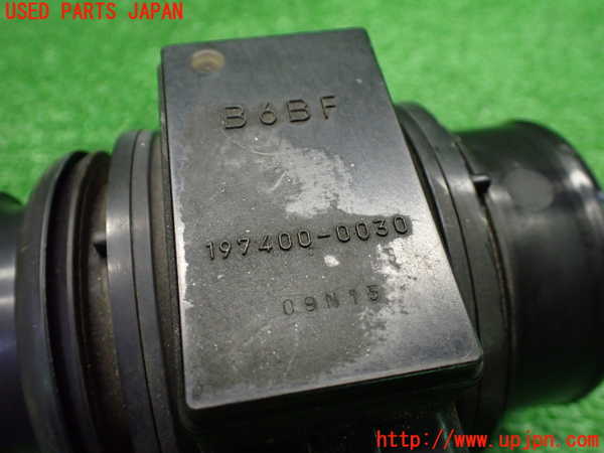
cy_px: 226
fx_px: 523
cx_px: 302
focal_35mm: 30
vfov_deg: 46.8
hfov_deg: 60.0
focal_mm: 5.4
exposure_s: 1/125
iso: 800
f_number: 2.3
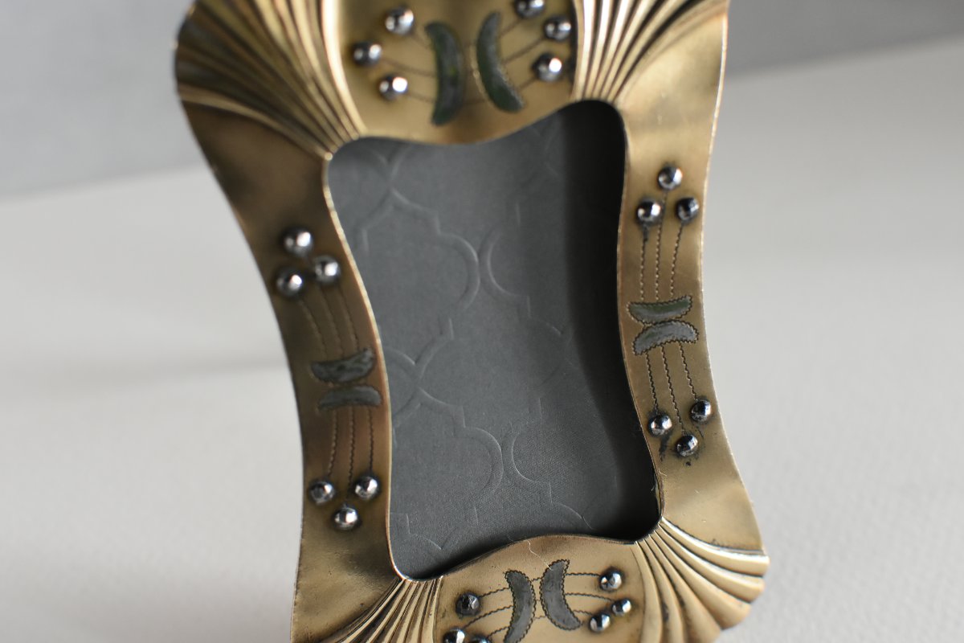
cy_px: 322
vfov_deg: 25.8
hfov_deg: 37.9
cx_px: 482
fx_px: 1406
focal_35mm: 52
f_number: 4
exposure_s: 1/60
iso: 1100
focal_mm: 35
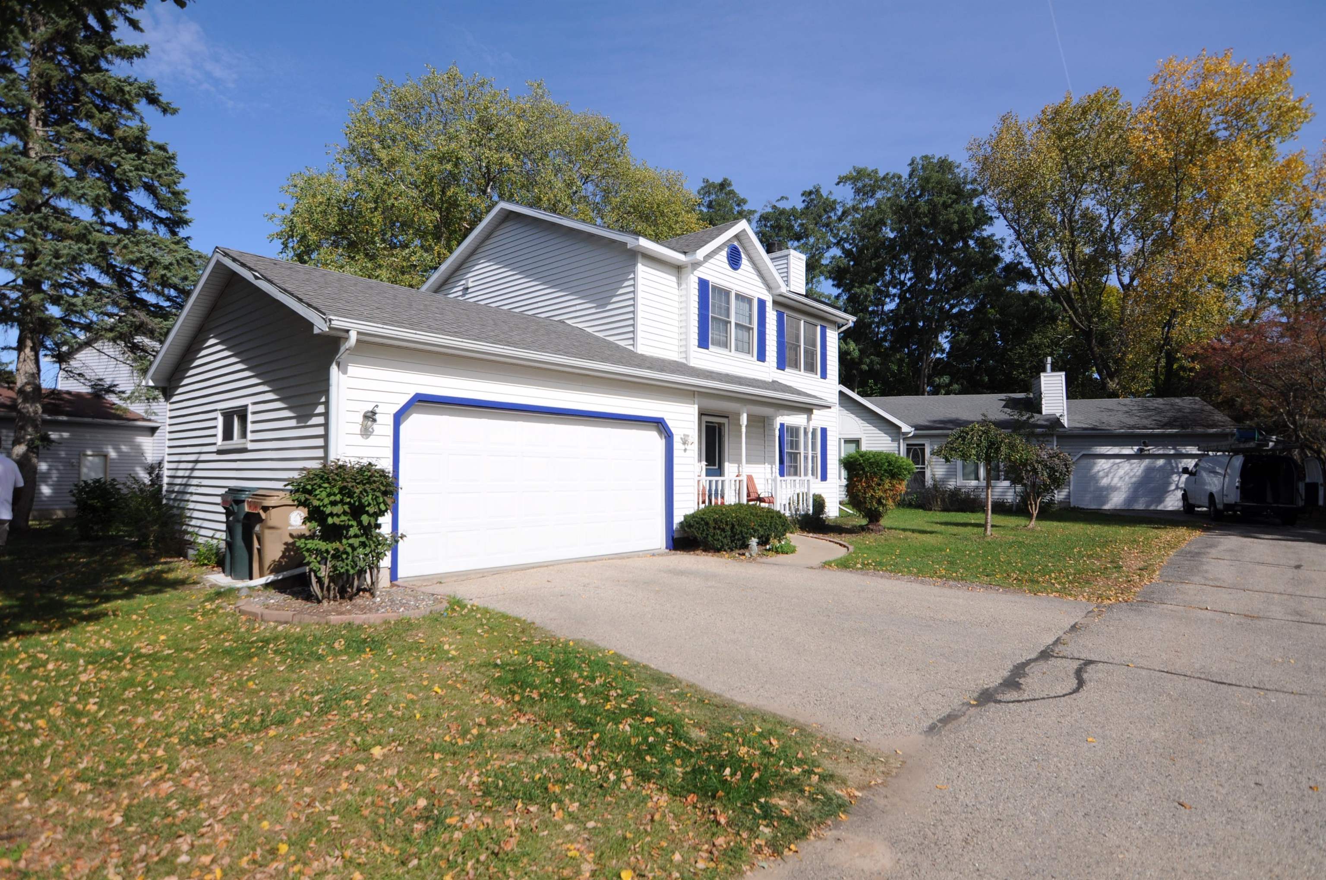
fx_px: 717
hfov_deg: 85.5
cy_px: 440
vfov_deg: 63.1
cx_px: 663
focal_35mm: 20
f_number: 4
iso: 200
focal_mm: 13
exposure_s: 1/4000
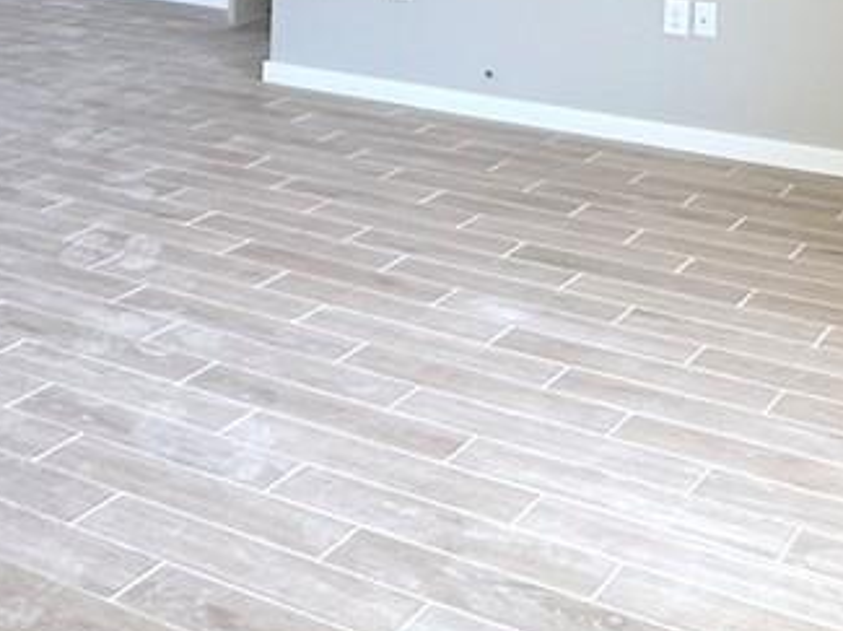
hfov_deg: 27.4
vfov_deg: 19.9
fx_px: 1678
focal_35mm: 69
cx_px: 125
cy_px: -143
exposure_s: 1/99
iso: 80
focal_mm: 2.22
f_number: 2.2
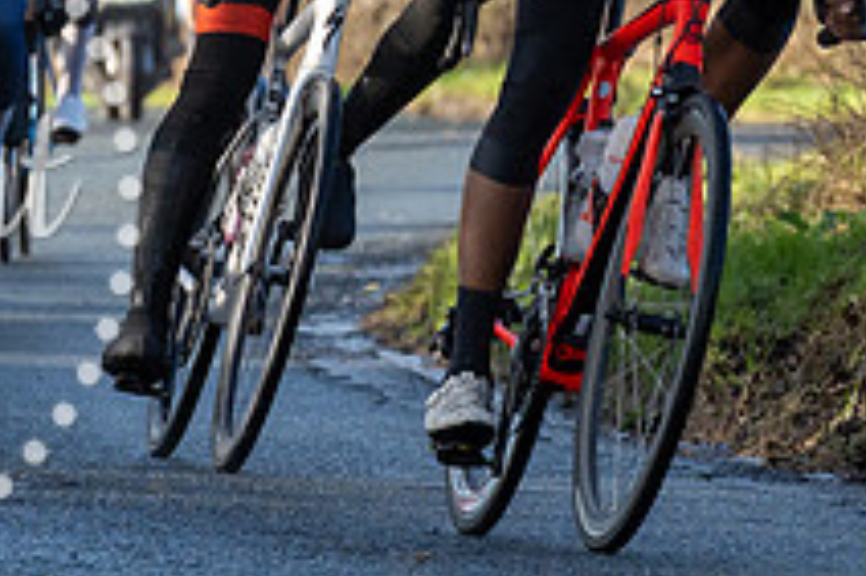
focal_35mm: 728
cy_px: -326
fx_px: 17498
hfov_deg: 2.8
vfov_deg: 1.9
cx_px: 722
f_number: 7.1
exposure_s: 1/1000
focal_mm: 176
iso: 1250
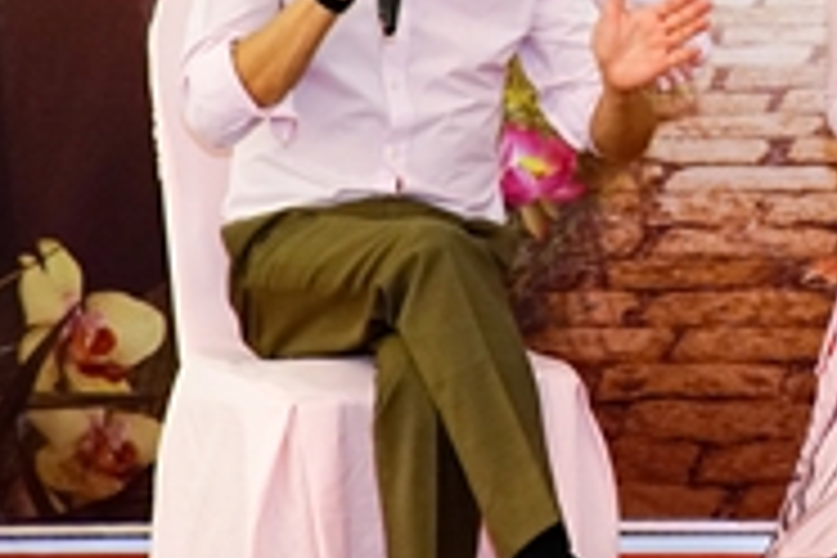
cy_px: 88
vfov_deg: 4.9
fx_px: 6556
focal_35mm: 282
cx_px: 900
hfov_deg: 7.3
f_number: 4
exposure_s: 1/160
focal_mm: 105
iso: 2000
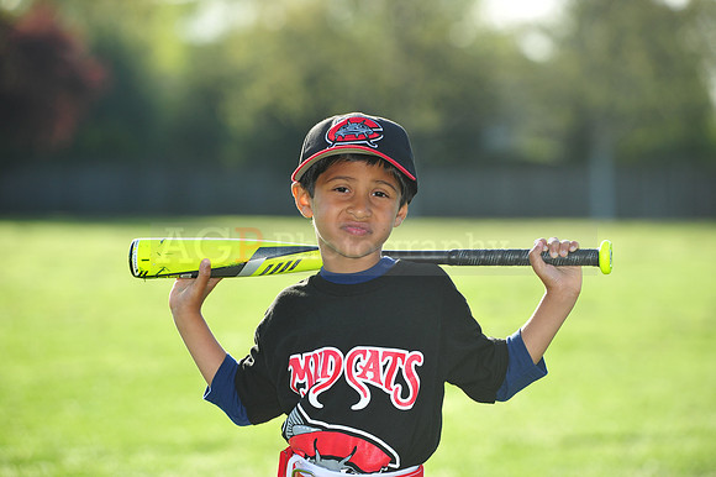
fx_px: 2882
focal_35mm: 145
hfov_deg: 14.2
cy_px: 238
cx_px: 358
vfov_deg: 9.5
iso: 400
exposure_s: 1/1250
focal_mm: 145
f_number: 5
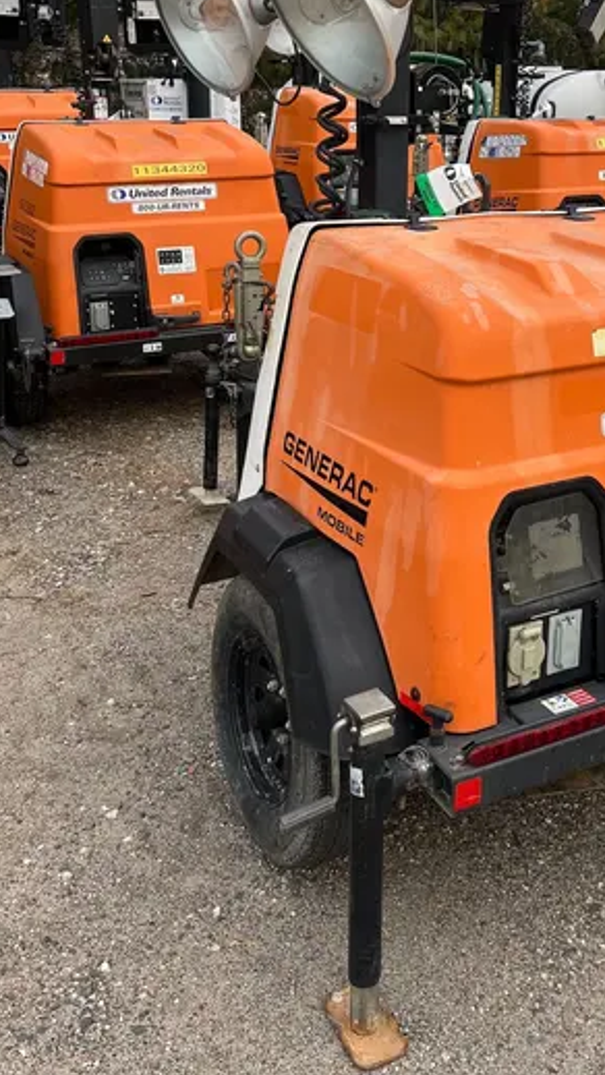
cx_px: 448
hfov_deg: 29.3
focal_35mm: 40
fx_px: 1141
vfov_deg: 49.5
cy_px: 345
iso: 50
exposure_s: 1/696
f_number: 1.6
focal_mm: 5.1
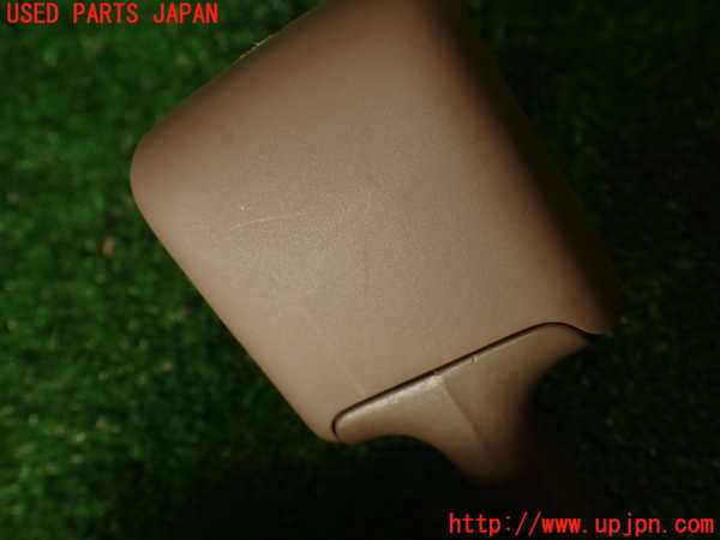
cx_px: 360
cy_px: 270
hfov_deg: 56.8
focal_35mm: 32
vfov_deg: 44.2
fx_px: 666
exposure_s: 1/80
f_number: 2.4
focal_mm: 5.79
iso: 100
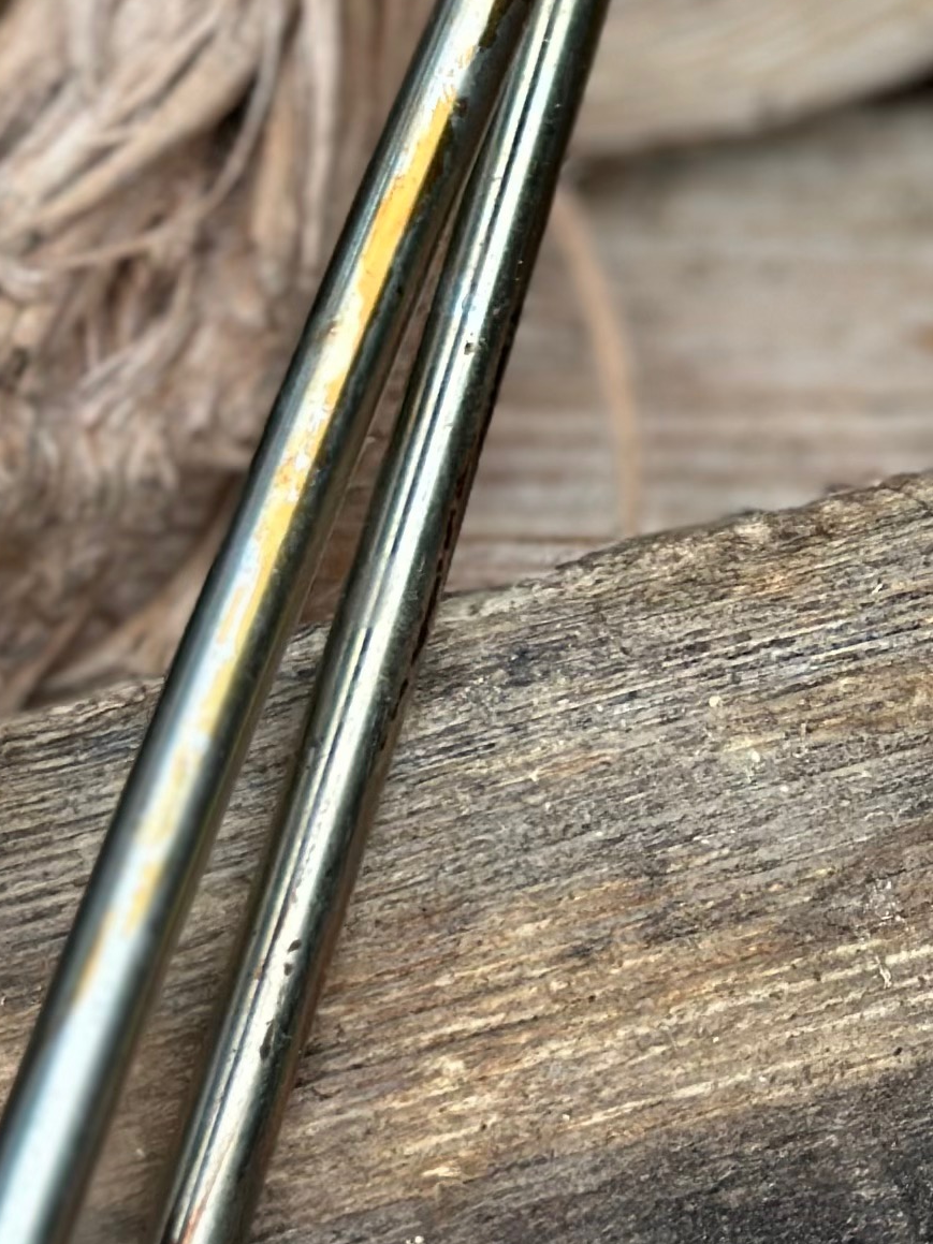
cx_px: 1561
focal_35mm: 167
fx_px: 6003
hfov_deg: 8.6
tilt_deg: -73.4
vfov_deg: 11.7
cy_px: -118
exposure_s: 1/126
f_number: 1.78
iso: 80
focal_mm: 6.86
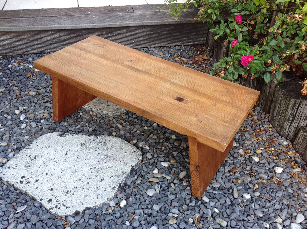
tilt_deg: -38.5
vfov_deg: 40.6
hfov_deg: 52.7
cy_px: 114
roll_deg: -0.7
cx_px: 154
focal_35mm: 35
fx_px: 310
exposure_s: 1/120
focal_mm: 4.28
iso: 80
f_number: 2.4
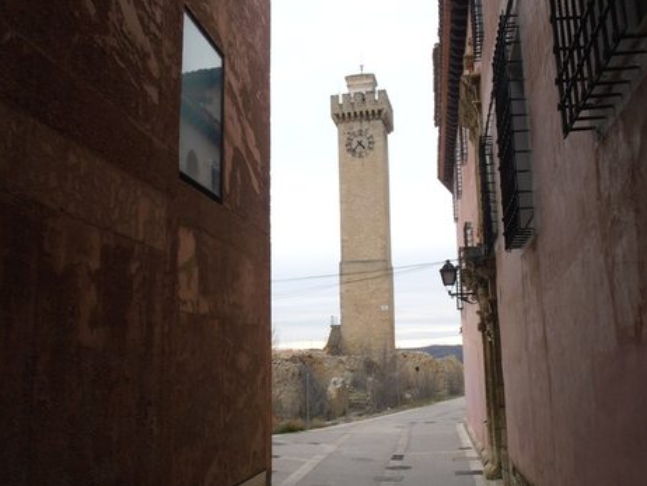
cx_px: 328
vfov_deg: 37.8
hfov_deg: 49.0
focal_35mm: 38
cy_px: 239
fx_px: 711
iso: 80
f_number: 3.9
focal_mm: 6.61
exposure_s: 1/160
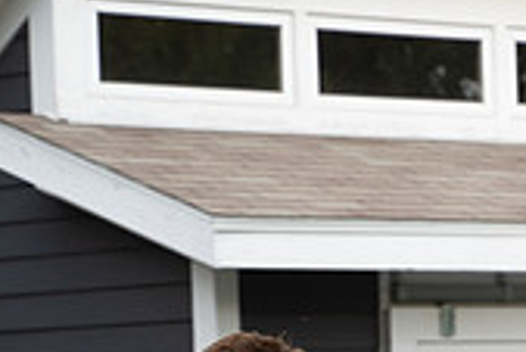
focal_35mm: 257
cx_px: 523
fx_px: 3758
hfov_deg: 8.0
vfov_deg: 5.3
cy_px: 556
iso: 640
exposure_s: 1/200
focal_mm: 75
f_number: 4
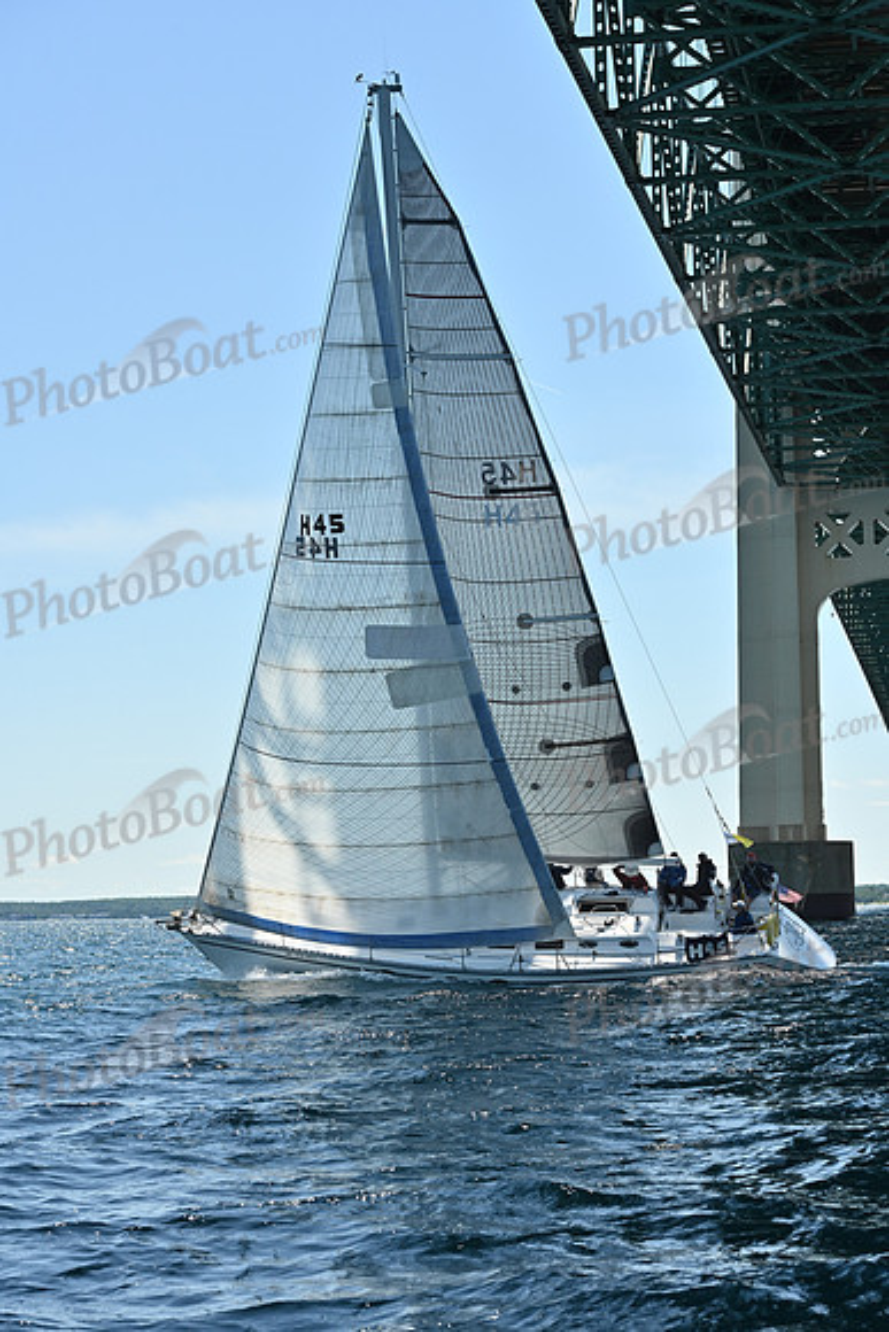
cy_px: 666
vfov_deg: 28.8
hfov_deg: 19.5
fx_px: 2591
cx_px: 444
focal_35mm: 70
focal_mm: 70
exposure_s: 1/1000
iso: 320
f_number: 7.1
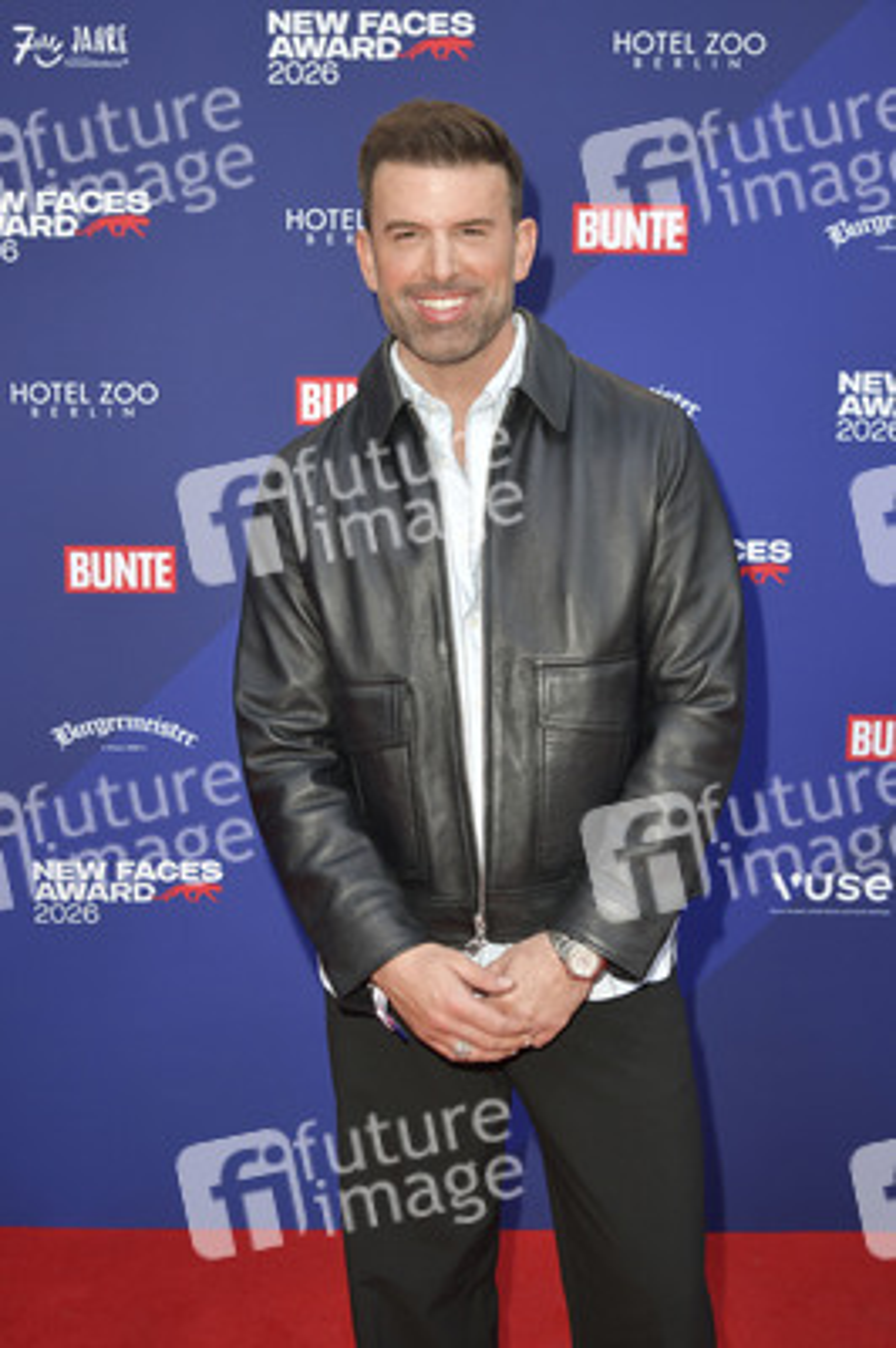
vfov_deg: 44.5
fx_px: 1645
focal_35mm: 44
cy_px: 674
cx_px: 448
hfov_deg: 30.5
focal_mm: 44
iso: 640
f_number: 6.3
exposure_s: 1/200
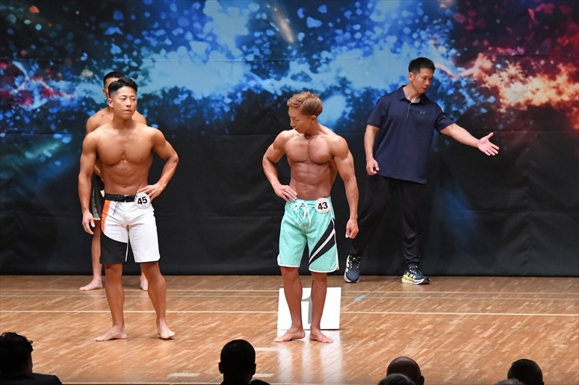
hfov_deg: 9.5
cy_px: 192
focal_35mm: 217
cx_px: 290
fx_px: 3488
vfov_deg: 6.3
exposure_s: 1/400
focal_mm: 145
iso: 8000
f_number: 5.6
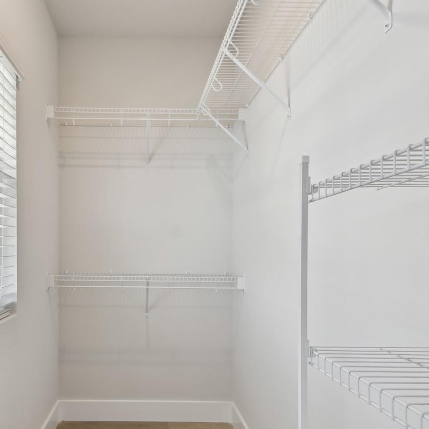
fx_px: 337
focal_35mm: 24
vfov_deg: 64.6
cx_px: 149
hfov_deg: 63.6
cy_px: 251
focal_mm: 10
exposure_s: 1/60
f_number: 7.1
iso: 100
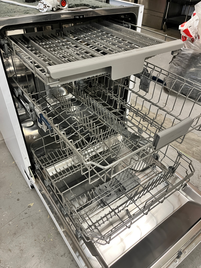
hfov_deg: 53.0
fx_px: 201
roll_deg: -2.3
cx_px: 100
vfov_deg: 67.3
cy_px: 134
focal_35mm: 26
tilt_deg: -40.0
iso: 250
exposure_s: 1/50
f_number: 1.6
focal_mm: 5.1
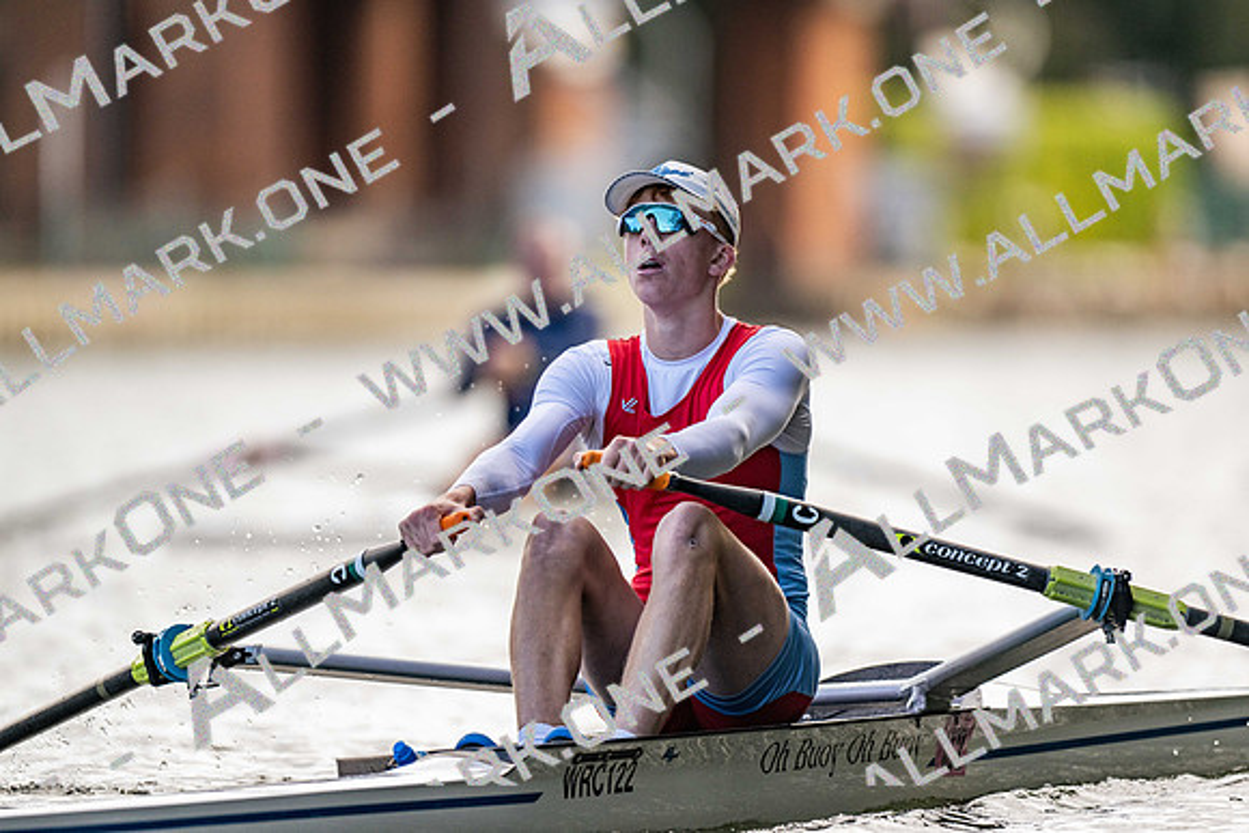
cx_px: 624
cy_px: 416
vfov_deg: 2.3
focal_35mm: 600
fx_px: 20821
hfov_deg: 3.4
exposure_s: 1/2500
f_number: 4
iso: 560
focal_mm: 600
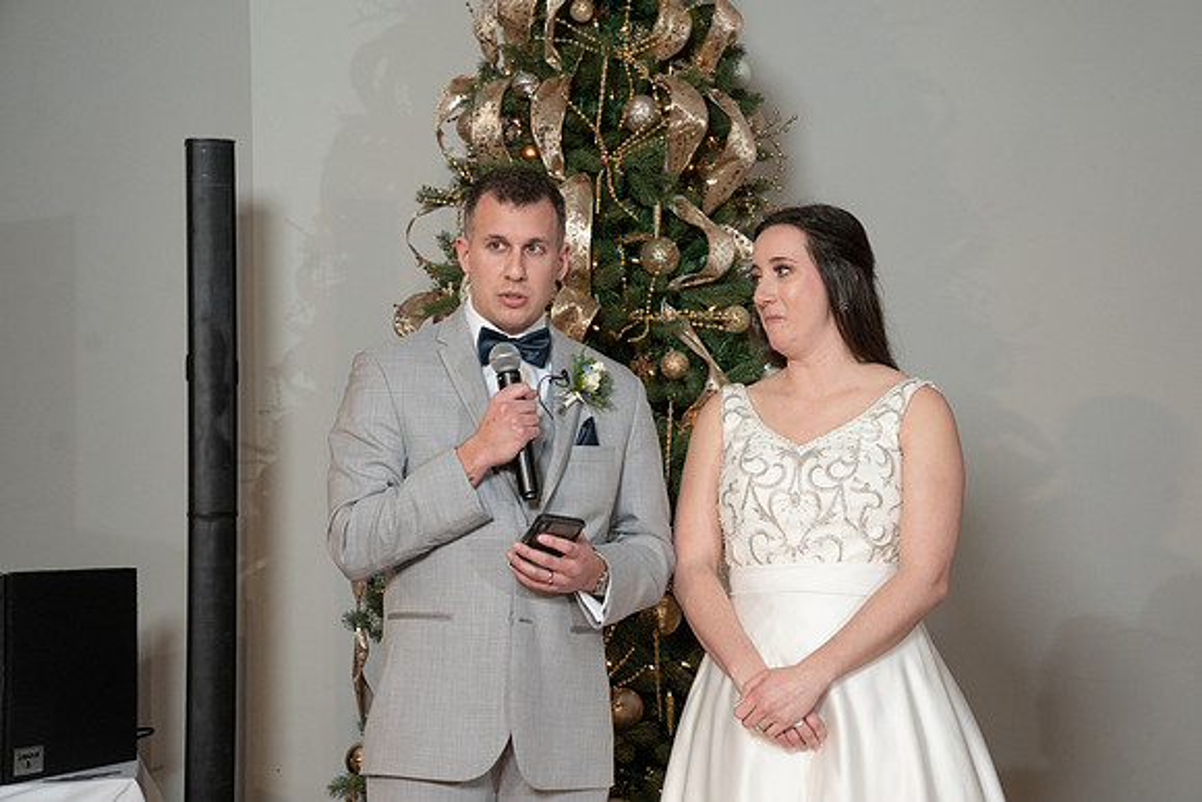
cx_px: 626
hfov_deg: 27.7
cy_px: 384
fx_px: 2436
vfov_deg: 18.7
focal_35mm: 73
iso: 2000
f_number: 5.6
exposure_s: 1/200
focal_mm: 70
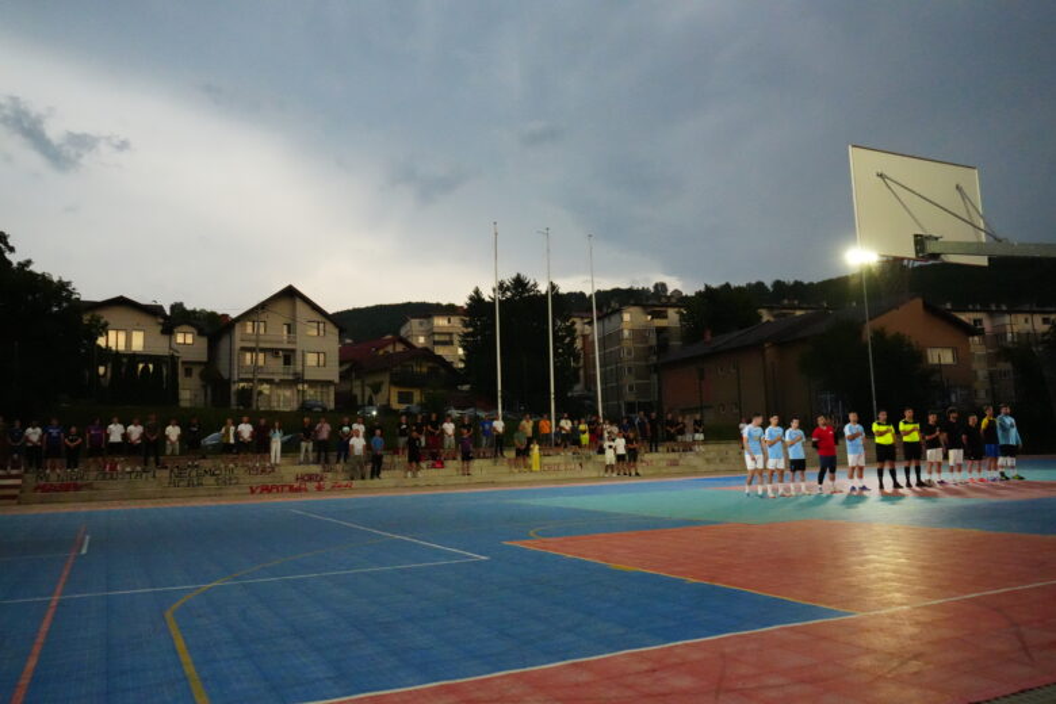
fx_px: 821
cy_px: 352
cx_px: 528
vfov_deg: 46.4
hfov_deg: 65.5
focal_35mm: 28
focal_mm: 28
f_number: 5.6
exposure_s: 1/4000
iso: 20000
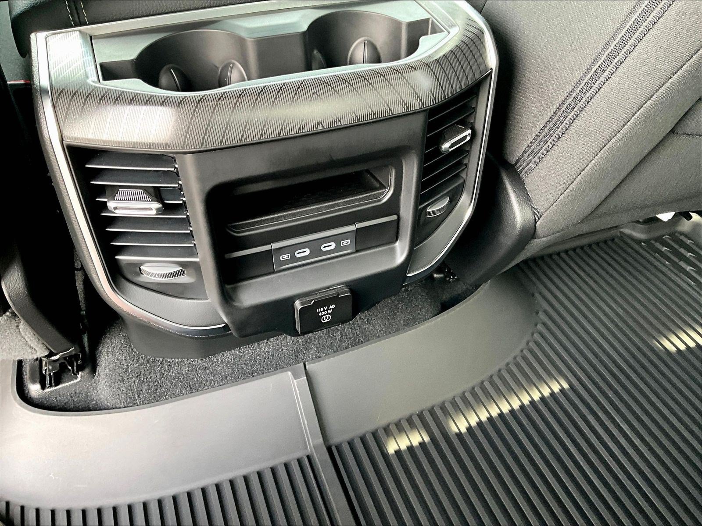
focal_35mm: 29
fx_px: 588
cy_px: 263
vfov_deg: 48.2
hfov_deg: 61.7
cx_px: 351
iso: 160
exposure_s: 1/60
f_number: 1.8
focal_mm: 3
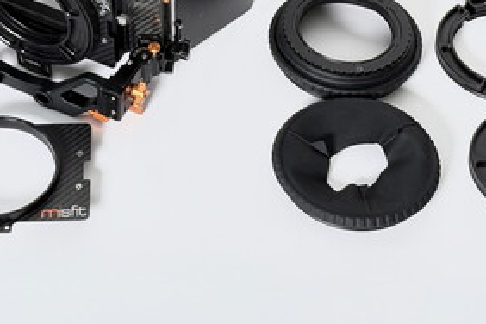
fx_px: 1404
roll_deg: -0.6
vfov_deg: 13.1
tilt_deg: -44.0
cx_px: 170
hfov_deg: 19.6
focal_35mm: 104
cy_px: 29
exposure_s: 1/149
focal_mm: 6.76
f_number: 1.78
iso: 160
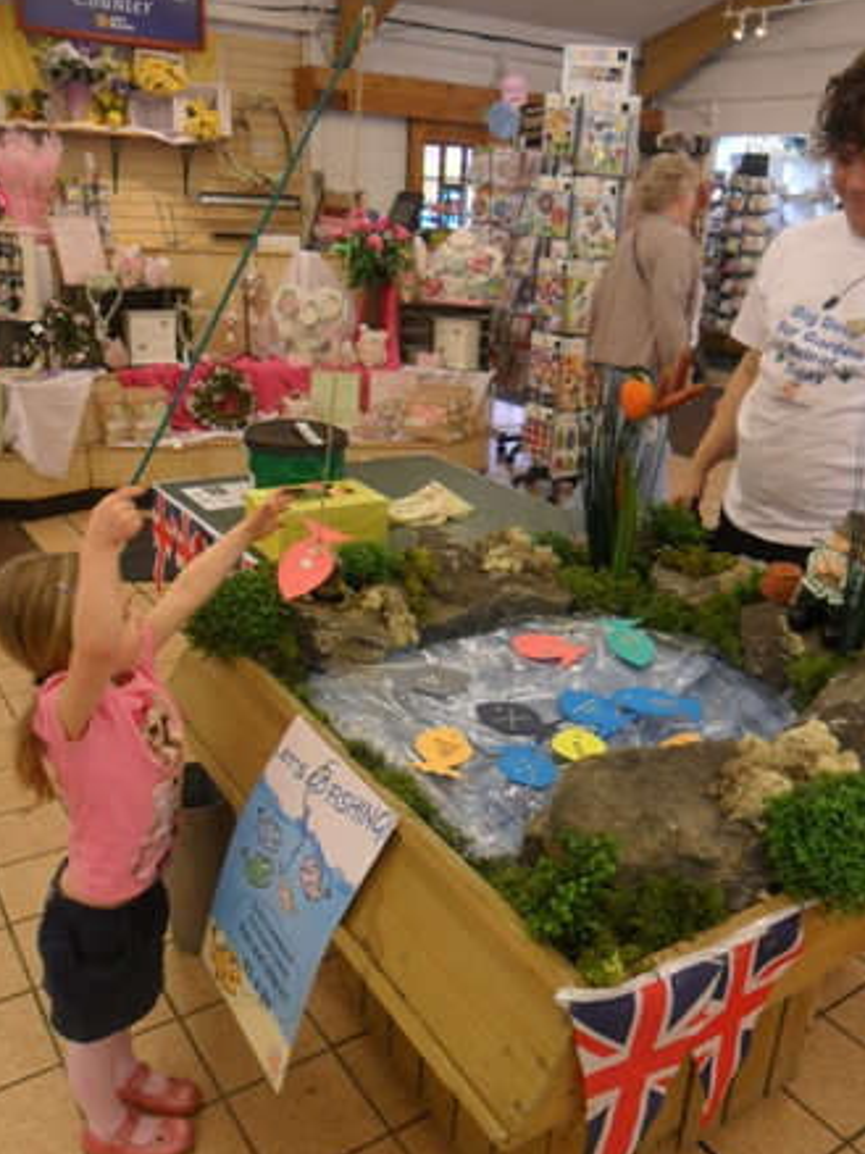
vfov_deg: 61.6
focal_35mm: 29
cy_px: 603
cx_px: 448
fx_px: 967
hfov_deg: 48.2
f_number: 3.5
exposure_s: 1/45
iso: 120
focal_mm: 4.9
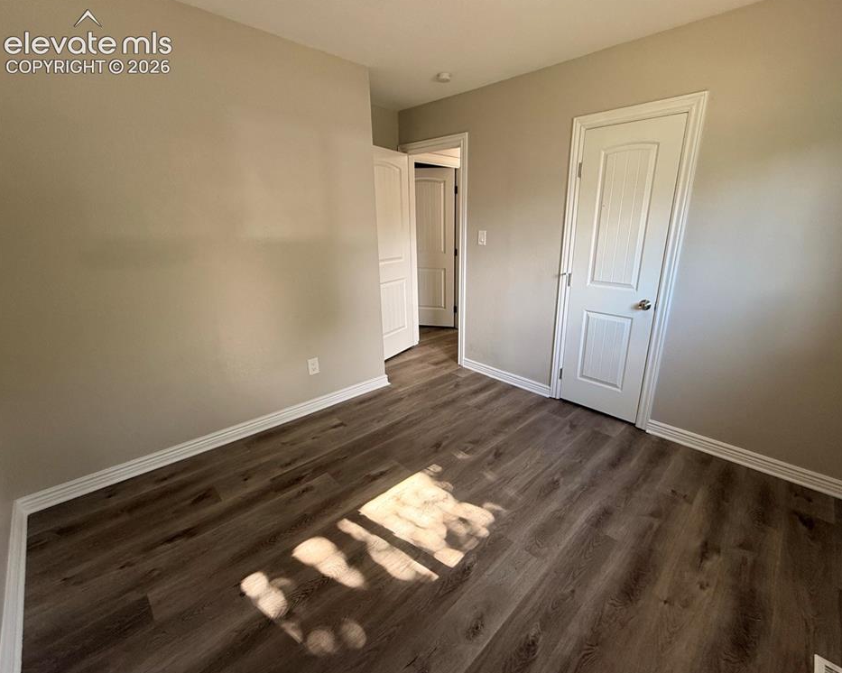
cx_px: 458
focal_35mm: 15
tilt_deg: -17.5
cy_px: 340
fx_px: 374
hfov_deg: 96.6
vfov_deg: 84.0
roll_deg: -0.6
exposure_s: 1/120
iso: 200
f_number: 2.2
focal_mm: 2.22
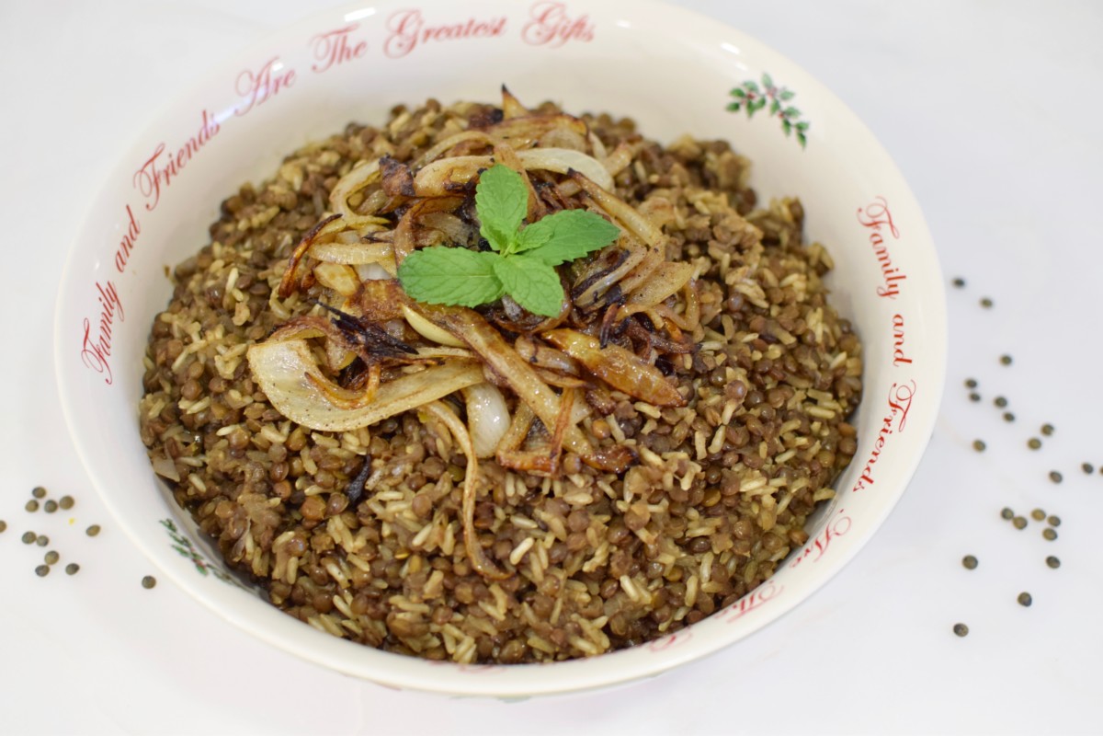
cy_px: 368
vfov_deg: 25.8
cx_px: 552
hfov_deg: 37.9
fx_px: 1608
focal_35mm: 52
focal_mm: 35
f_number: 3.2
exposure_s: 1/80
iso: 500
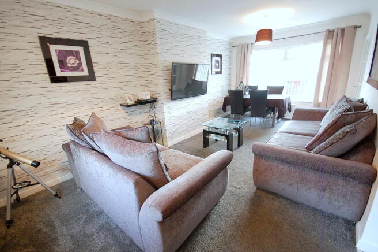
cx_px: 189
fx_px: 173
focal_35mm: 16
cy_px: 126
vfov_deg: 71.9
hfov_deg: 95.0
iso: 800
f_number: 4.2
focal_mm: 11
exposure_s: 1/20
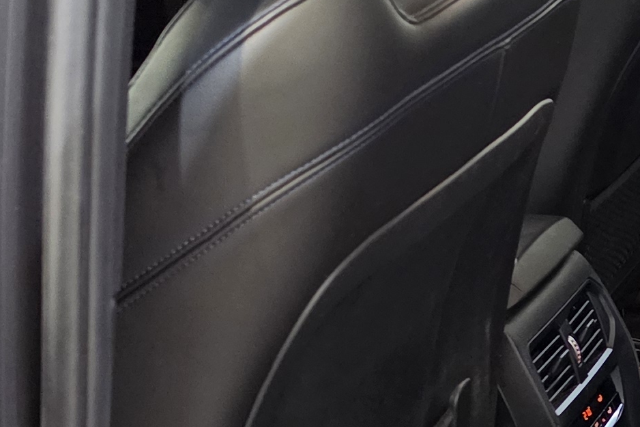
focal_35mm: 102
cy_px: 384
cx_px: 877
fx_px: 1813
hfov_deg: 18.4
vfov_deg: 13.3
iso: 800
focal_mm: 6.5
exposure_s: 1/100
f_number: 1.4
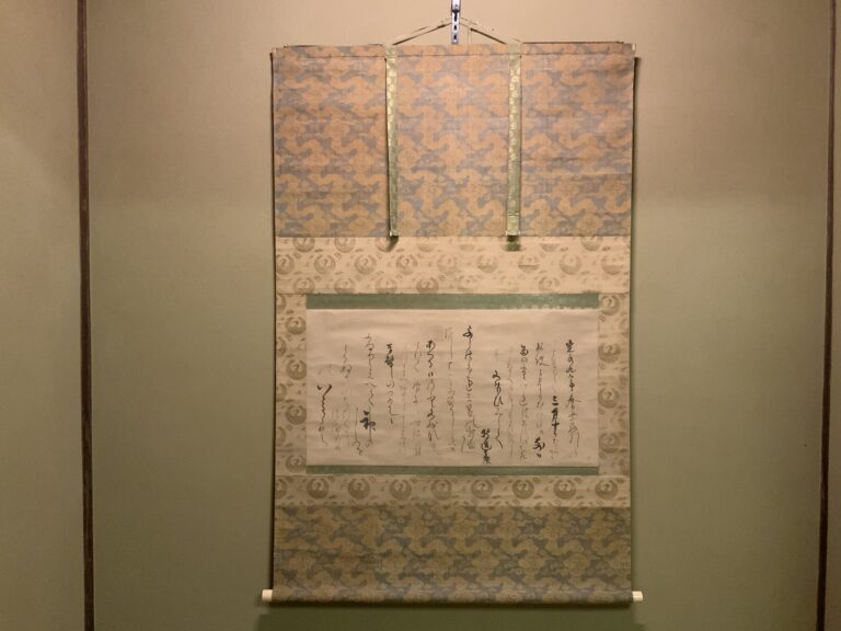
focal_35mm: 29
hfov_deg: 61.7
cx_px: 420
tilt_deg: -0.2
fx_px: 705
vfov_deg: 48.2
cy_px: 316
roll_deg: -1.4
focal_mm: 3
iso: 250
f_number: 1.8
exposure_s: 1/25
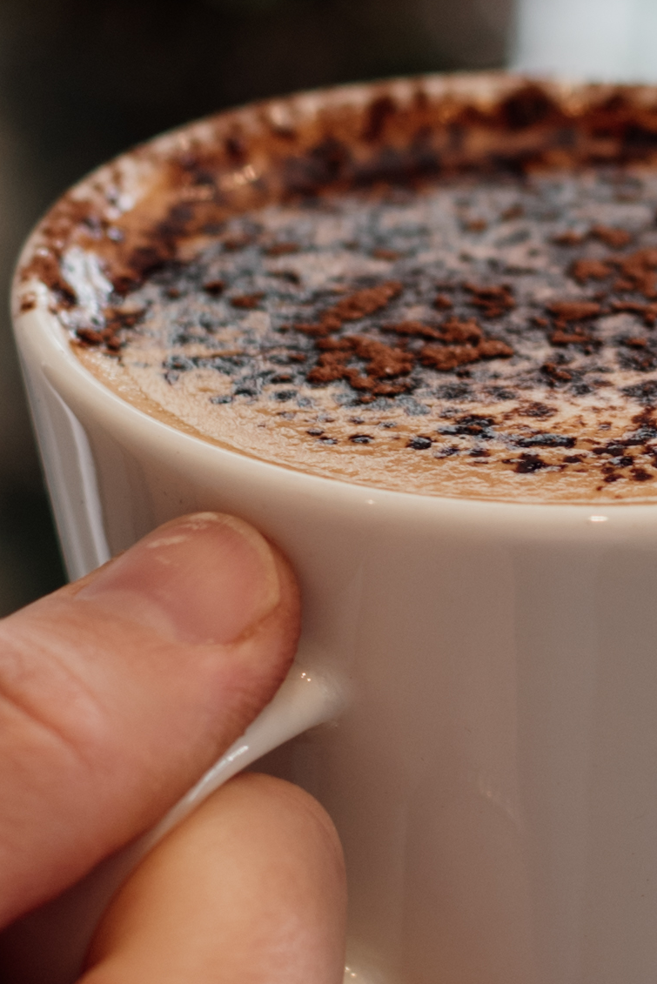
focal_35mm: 266
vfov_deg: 7.7
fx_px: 7275
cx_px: 458
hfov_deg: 5.2
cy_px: 412
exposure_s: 1/160
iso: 200
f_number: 2.8
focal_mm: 50
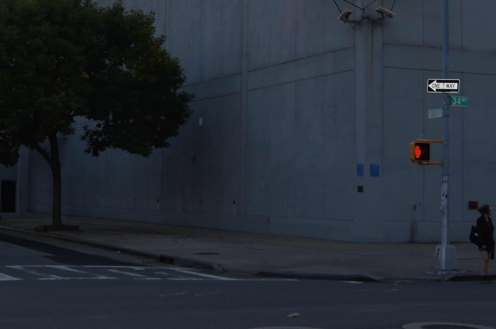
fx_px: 1032
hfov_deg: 26.9
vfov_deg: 18.1
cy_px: 115
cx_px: 172
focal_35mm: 75
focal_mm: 22
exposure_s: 1/125
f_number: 8
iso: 100
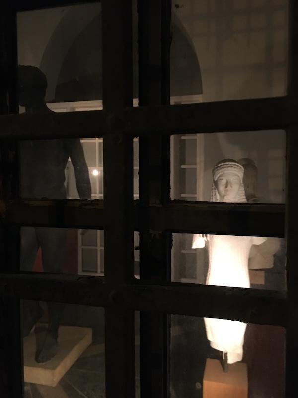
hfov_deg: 48.2
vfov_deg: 61.7
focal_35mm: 29
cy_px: 199
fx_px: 333
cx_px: 149
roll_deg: -2.0
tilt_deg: -3.1
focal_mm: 4.15
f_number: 2.2
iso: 640
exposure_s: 1/17
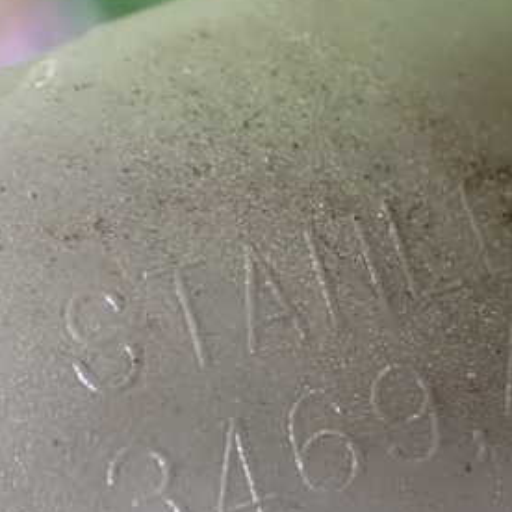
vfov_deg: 18.1
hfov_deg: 17.9
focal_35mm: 96
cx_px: 421
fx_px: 1606
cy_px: 330
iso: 1600
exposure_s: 1/50
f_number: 3.2
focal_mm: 9.01
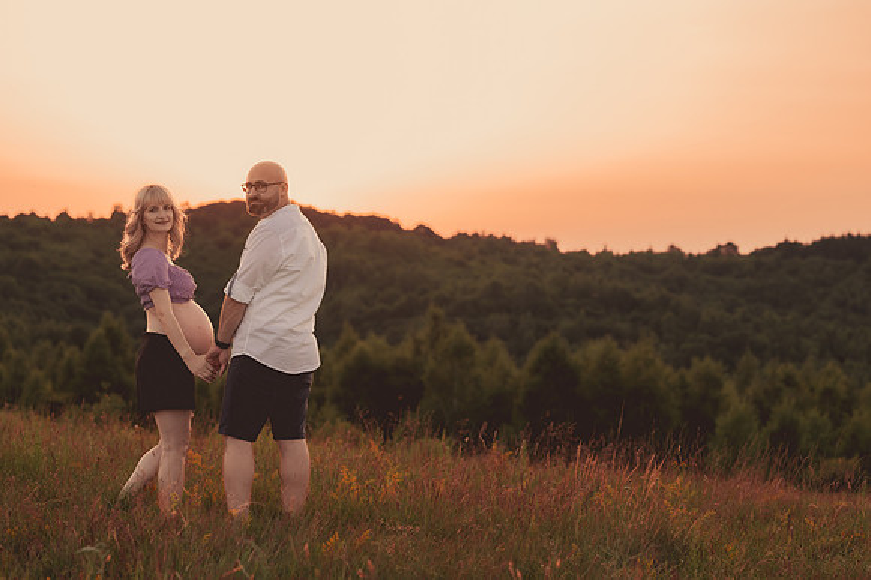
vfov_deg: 15.1
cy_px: 308
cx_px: 436
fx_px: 2183
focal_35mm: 90
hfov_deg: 22.6
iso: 400
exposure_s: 1/500
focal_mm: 85
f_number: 4
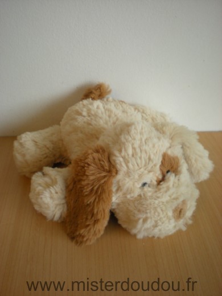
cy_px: 148
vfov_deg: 49.0
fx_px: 325
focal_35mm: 38
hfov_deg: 37.7
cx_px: 111
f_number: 3.1
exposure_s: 1/26.6
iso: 200
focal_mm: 6.3
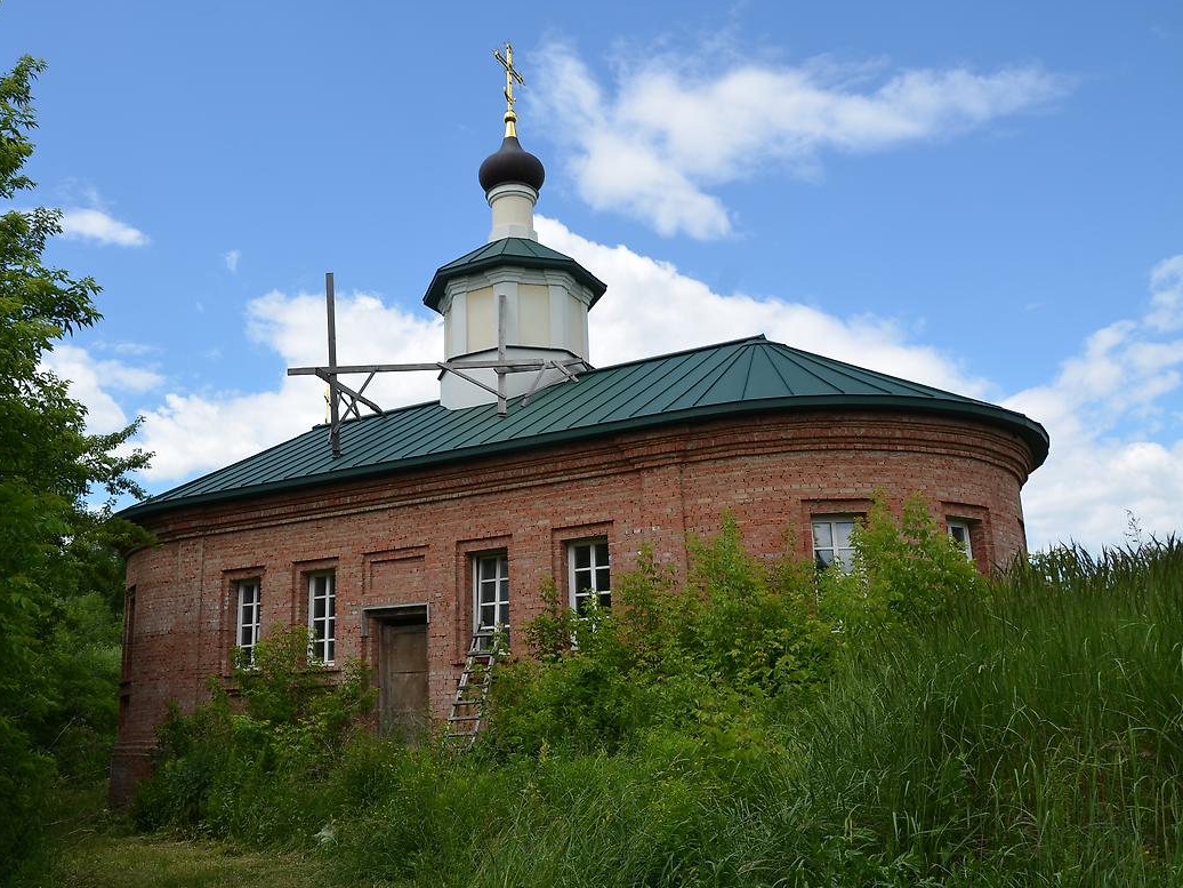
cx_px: 507
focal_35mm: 30
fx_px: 1025
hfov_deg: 59.7
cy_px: 447
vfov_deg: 46.8
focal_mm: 18
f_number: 8
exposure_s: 1/250
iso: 110
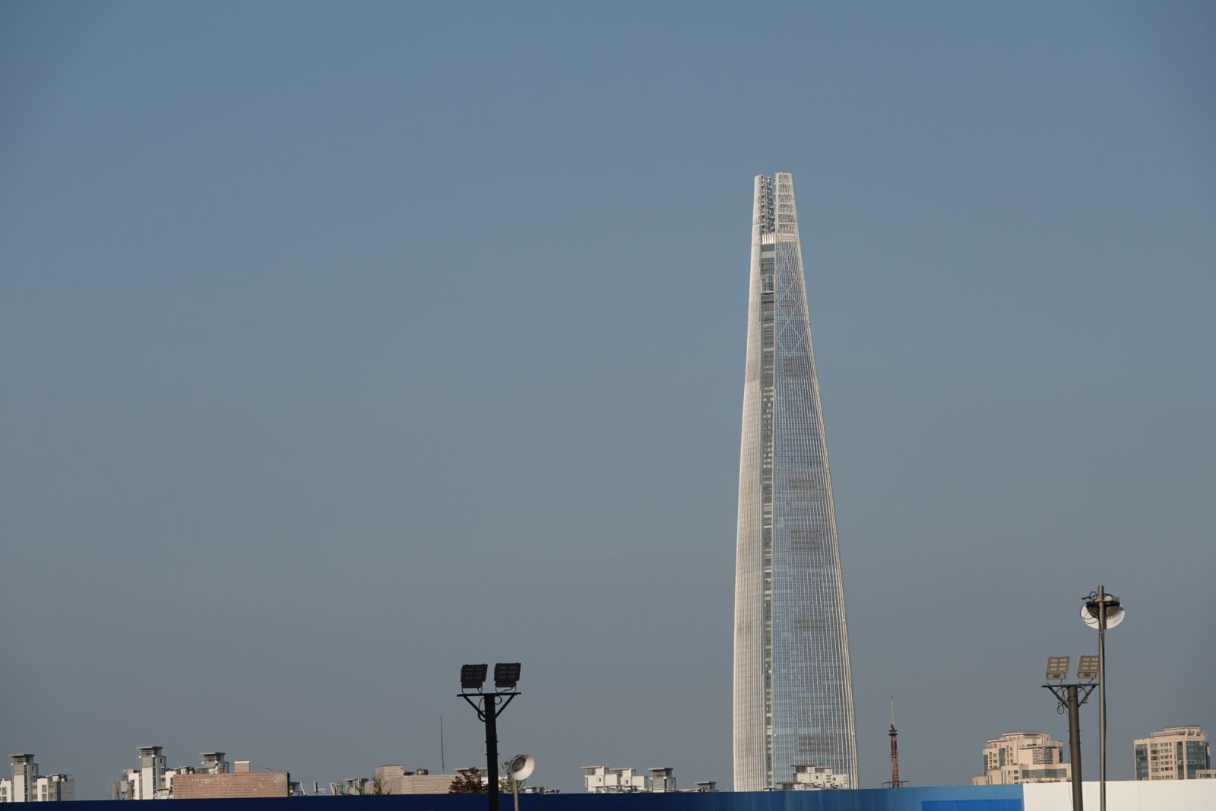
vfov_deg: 8.4
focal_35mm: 164
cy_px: 406
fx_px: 5540
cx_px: 608
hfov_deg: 12.5
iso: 100
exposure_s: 1/1000
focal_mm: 60.29
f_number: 5
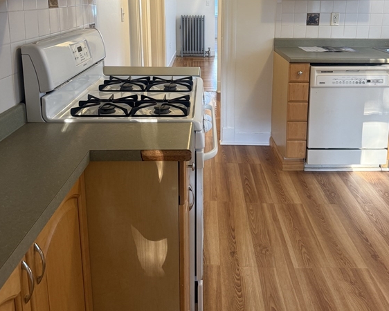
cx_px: 195
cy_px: 68
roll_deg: -0.8
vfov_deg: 43.9
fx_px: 369
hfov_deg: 55.6
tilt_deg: -9.8
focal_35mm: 32
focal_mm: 6.76
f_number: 1.78
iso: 250
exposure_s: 1/60
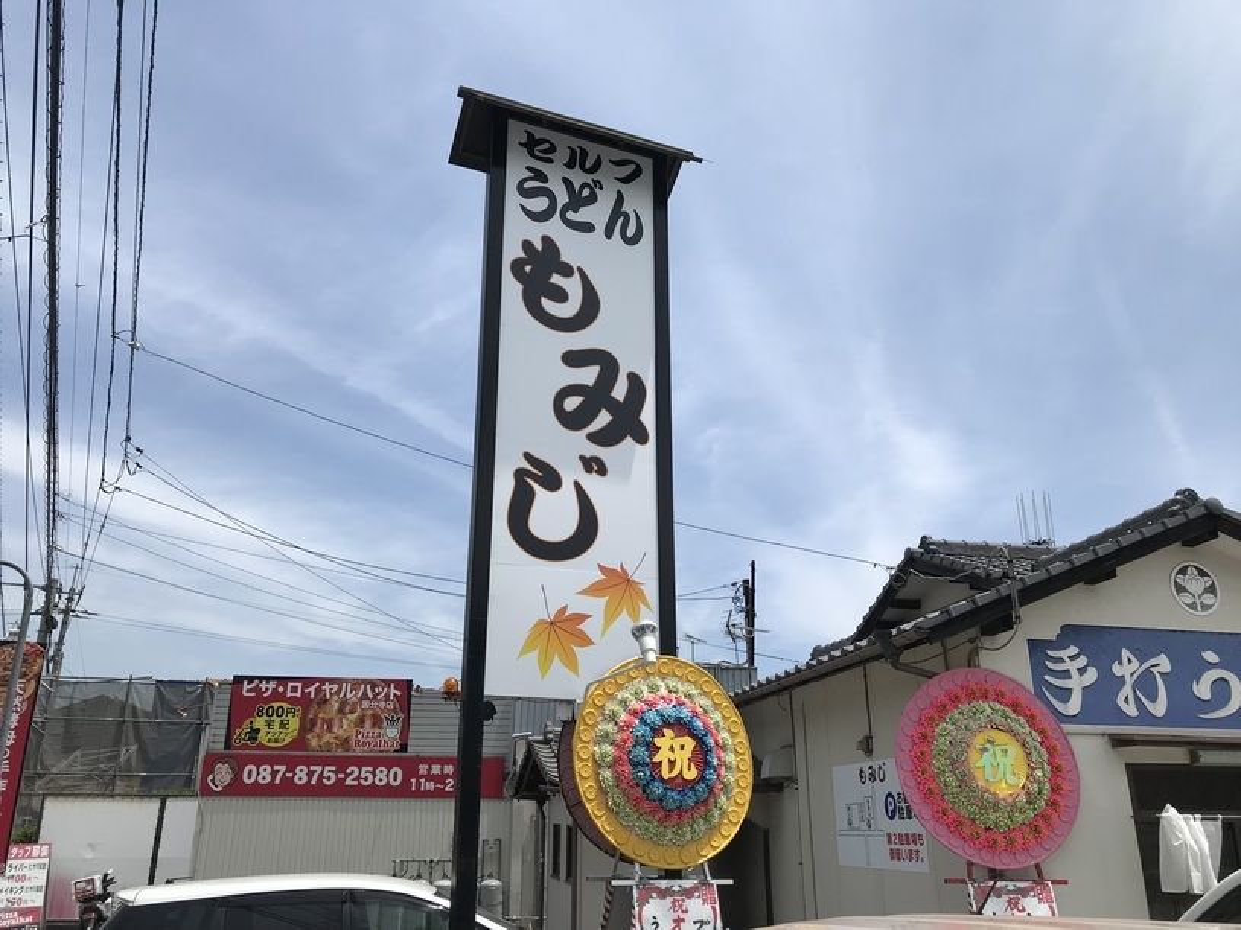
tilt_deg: +20.2
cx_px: 620
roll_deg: +0.3
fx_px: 1004
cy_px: 465
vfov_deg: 49.7
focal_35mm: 28
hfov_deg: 63.5
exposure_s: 1/3831
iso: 20
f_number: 1.8
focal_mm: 3.99
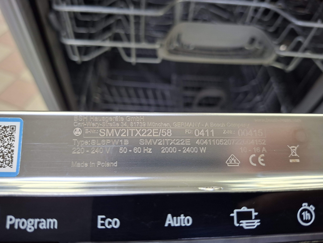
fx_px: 215
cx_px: 162
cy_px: 122
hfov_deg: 73.9
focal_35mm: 23
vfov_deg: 58.9
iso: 320
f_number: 1.8
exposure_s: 1/50
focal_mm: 5.54
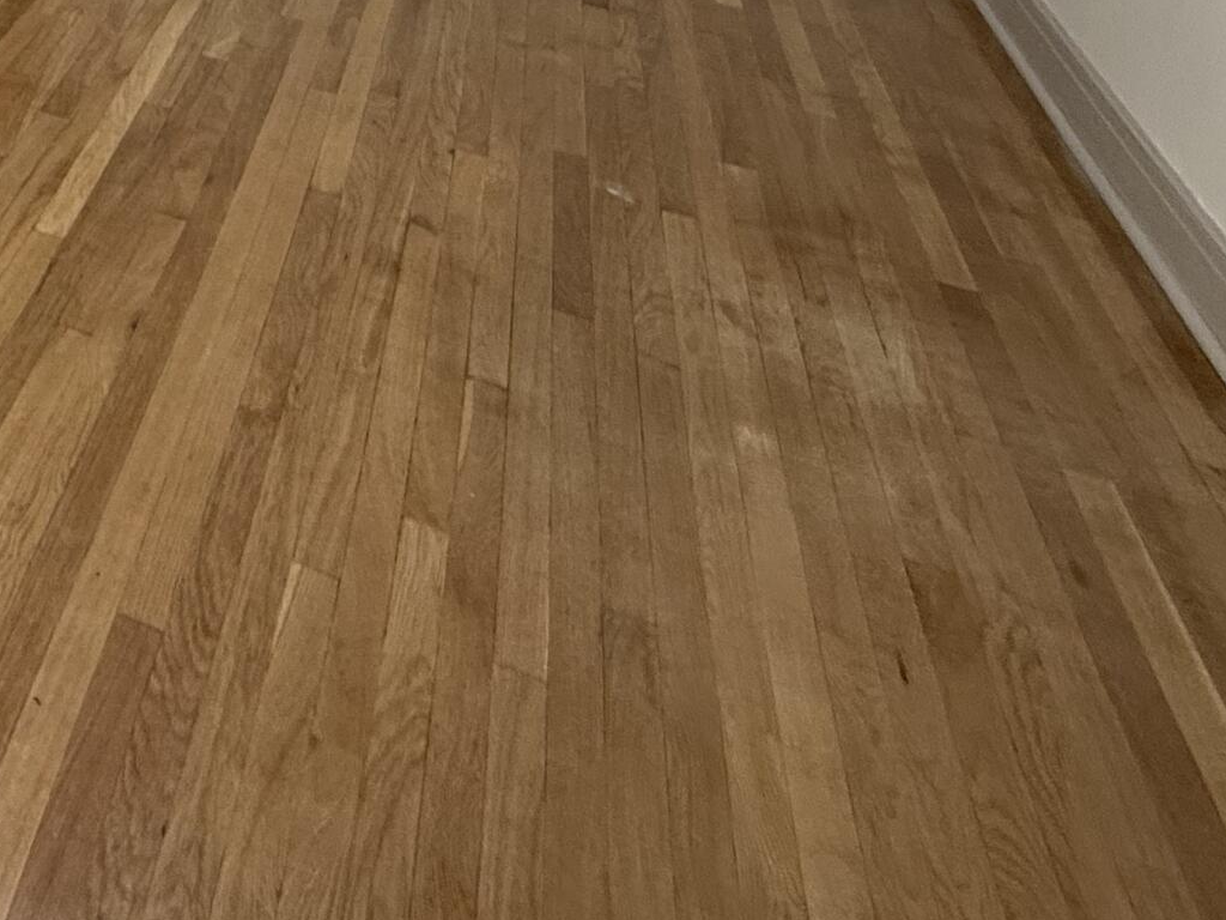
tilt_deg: -15.9
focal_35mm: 41
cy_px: -230
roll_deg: -2.1
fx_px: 1452
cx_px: -281
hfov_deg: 35.1
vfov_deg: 29.4
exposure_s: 1/60
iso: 200
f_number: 2.2
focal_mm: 2.22
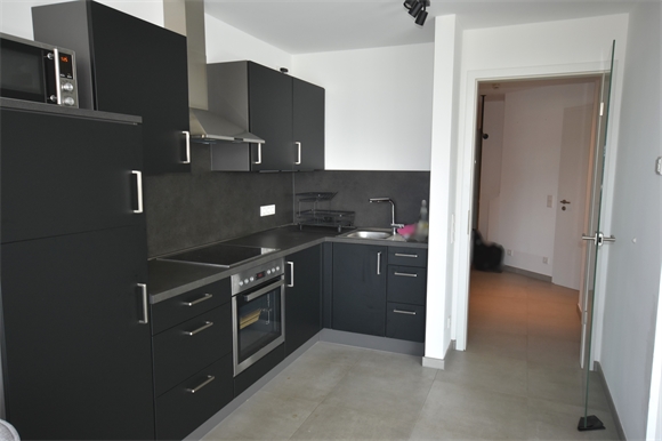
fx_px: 459
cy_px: 220
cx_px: 331
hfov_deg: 71.5
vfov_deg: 51.2
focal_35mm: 25
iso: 640
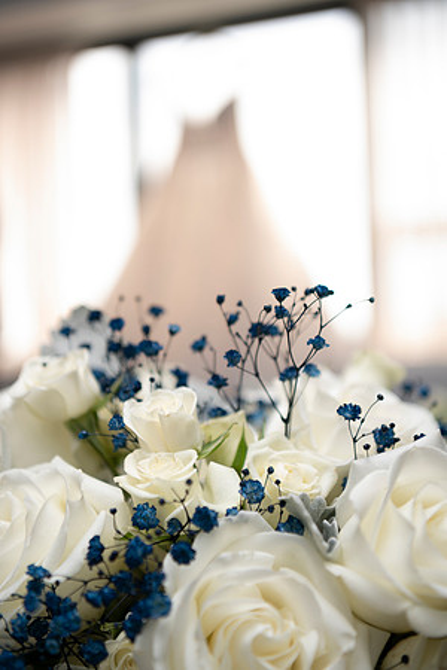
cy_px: 335
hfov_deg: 26.0
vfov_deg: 38.2
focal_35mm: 52
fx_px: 968
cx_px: 224
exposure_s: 1/100
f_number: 2.8
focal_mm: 52
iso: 50
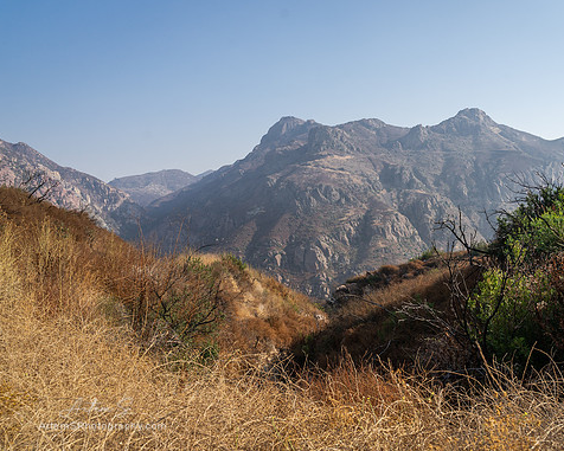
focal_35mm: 32
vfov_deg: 45.8
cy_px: 228
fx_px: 534
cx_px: 337
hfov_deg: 55.3
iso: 100
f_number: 6.3
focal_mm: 28
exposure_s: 1/640
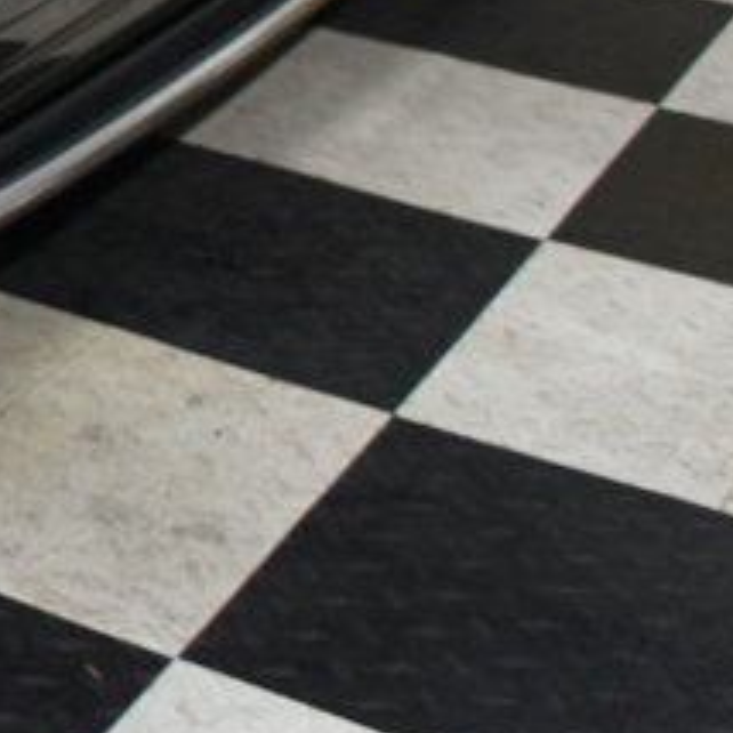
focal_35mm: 110
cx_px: -949
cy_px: -301
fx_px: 2635
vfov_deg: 14.9
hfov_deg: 12.7
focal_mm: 18
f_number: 3.5
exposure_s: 1/30
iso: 250
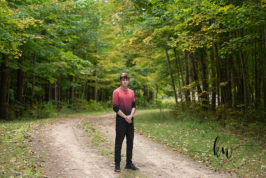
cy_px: 89
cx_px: 133
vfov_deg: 14.8
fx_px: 684
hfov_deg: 22.0
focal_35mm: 93
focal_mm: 90
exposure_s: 1/320
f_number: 2.8
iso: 500
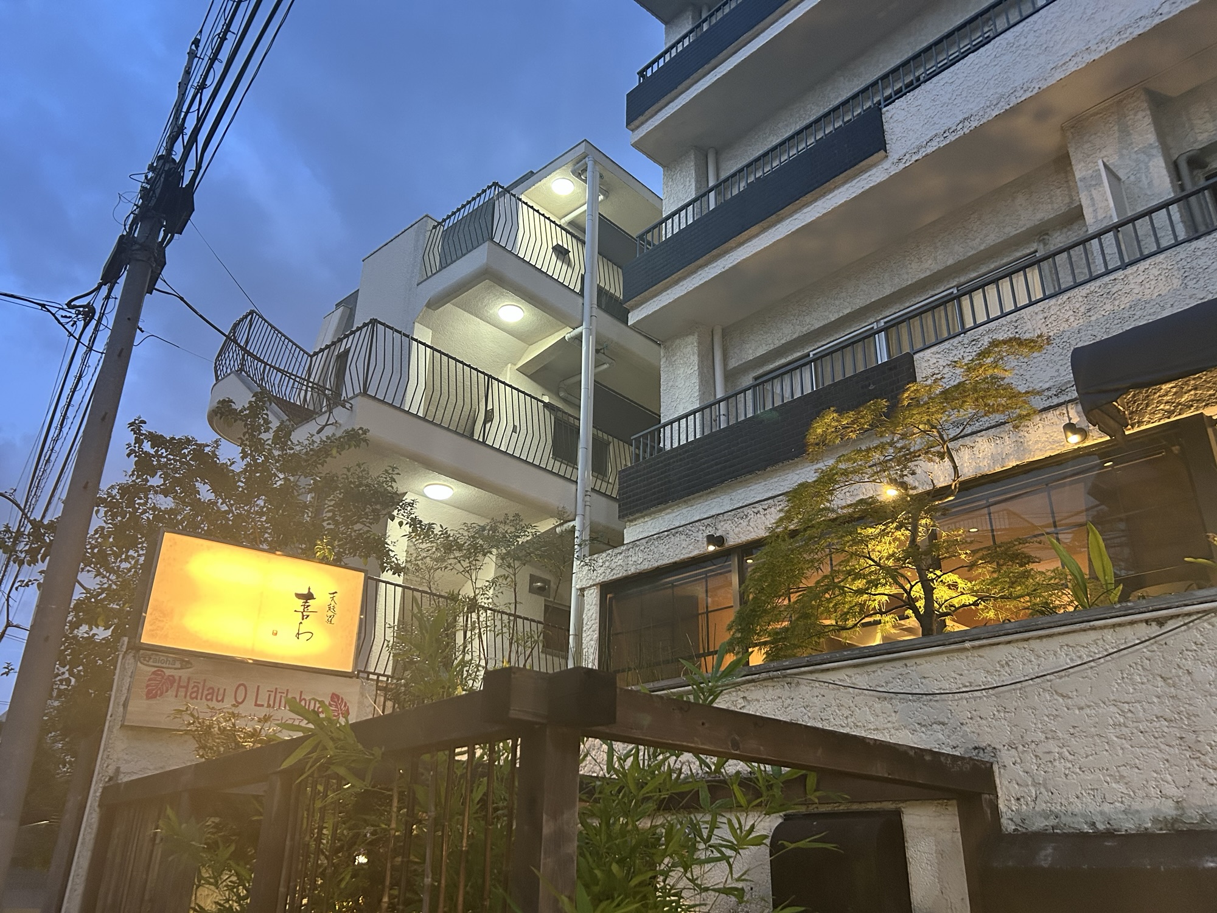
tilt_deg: +24.2
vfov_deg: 53.1
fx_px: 914
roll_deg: -1.3
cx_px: 608
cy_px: 456
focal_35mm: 26
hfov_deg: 67.3
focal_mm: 5.7
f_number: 1.5
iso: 400
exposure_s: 1/50
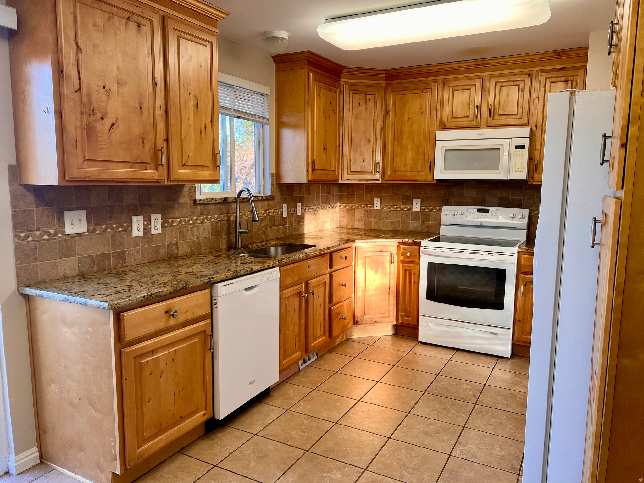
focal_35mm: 26
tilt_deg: -9.2
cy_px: 242
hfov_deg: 67.3
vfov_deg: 53.1
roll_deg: -0.3
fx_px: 484
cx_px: 322
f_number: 1.5
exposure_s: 1/120
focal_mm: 5.7
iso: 80
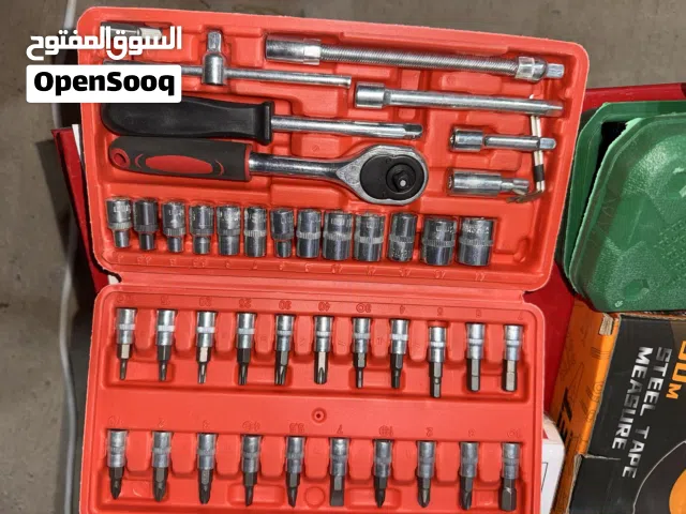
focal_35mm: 24
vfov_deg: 56.8
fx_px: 476
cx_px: 343
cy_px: 257
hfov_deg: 71.6
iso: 64
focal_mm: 6.76
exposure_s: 1/47
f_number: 1.78
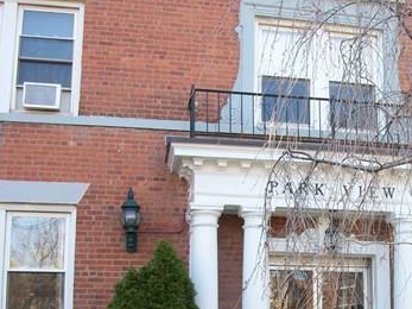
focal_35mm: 59
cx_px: 315
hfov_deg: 32.0
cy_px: 260
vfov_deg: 24.3
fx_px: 702
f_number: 2.9
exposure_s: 1/160
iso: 80
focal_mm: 5.7
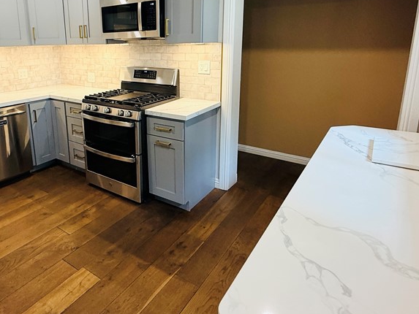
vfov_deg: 53.9
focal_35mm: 25
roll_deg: +1.5
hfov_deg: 68.1
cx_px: 151
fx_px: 303
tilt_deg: -13.0
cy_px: 107
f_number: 2.2
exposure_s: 1/60
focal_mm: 2.22
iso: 200
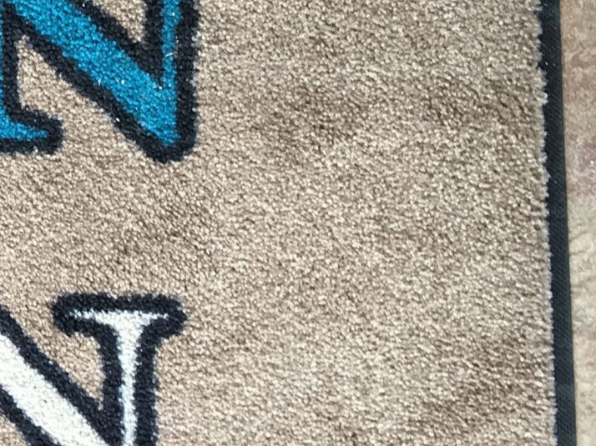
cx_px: -467
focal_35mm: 104
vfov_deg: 14.2
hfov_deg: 16.1
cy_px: 144
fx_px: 1790
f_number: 2.2
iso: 25
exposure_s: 1/60
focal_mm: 4.15
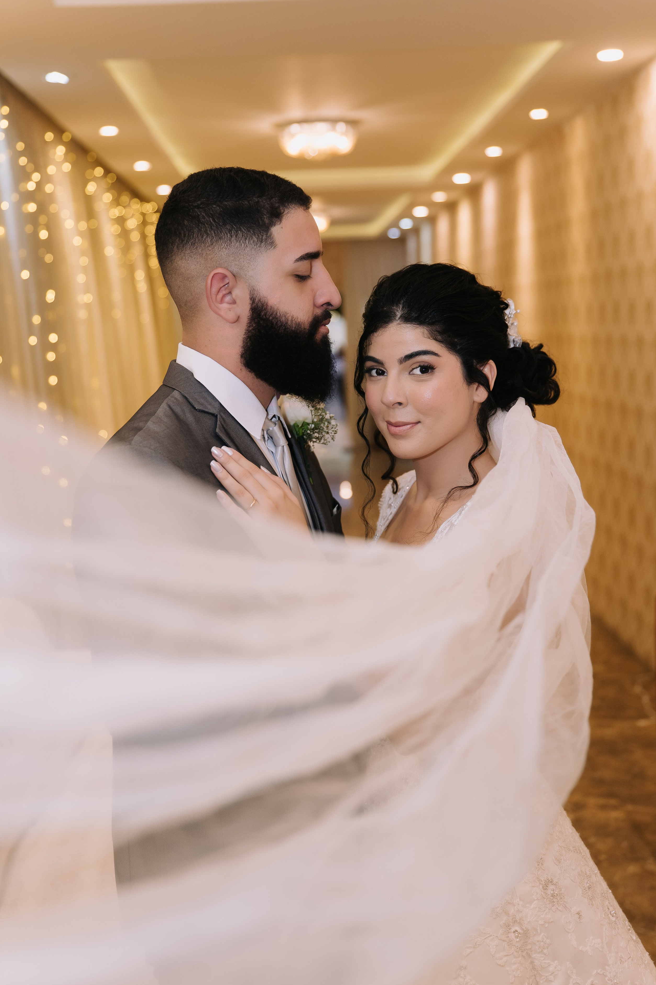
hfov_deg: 29.2
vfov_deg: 42.7
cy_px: 493
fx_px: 1257
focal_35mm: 46
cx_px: 327
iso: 800
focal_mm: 43
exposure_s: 1/125
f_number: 2.8
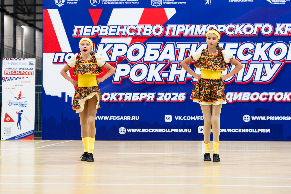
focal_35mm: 82
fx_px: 660
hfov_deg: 24.9
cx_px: 155
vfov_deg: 16.7
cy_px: 96
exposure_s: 1/500
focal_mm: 70
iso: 2000
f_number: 2.8
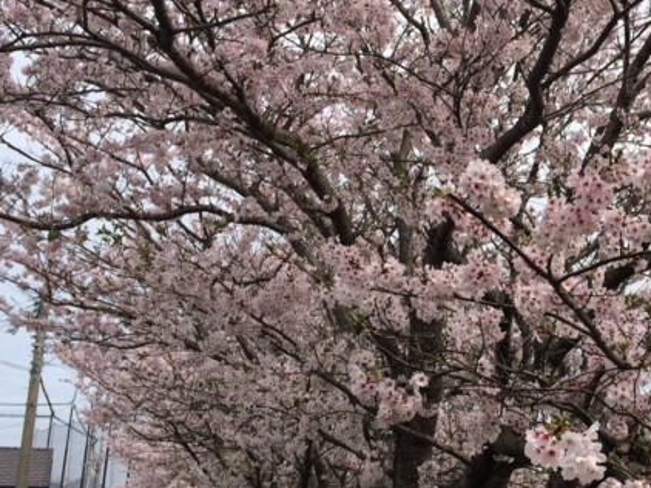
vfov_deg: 26.5
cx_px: 605
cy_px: 267
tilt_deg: +10.3
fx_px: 1034
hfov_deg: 32.9
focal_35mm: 55
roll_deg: -2.6
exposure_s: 1/2415
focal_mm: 4.15
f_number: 2.2
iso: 32
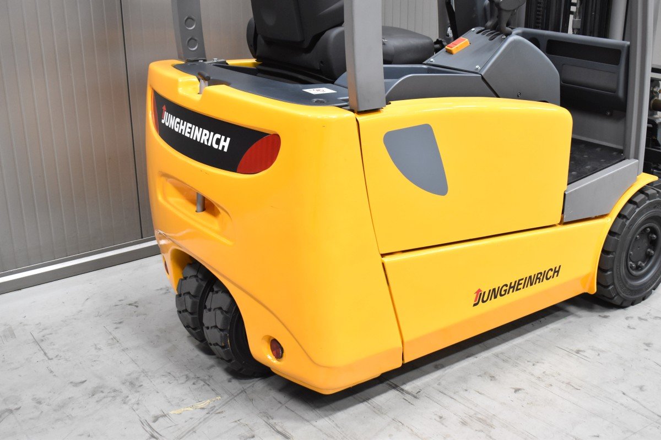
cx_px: 330
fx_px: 799
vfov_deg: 30.8
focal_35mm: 44
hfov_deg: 45.0
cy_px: 220
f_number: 5
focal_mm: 29
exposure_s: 1/30
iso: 1600
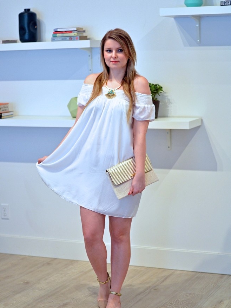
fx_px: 738
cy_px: 156
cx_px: 115
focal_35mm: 83
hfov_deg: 17.8
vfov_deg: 23.6
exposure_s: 1/200
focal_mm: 50
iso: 800
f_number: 1.8
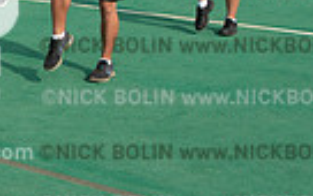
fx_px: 887
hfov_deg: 18.0
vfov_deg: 12.4
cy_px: -8
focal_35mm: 104
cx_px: -145
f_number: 5.6
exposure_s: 1/640
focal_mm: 24
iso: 125
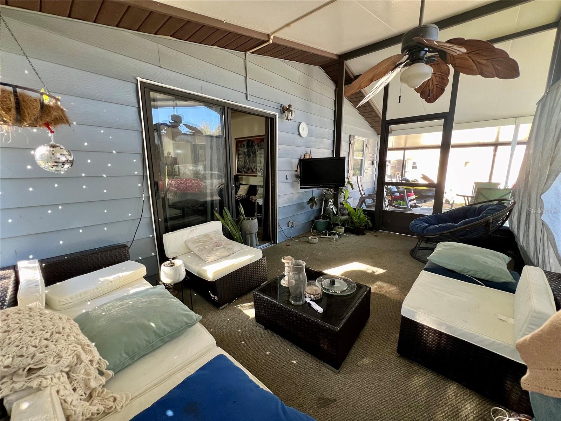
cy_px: 210
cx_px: 280
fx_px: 211
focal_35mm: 13
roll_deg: +0.3
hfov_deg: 106.2
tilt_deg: -11.7
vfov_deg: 89.9
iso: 160
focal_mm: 1.57
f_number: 1.8
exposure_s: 1/99
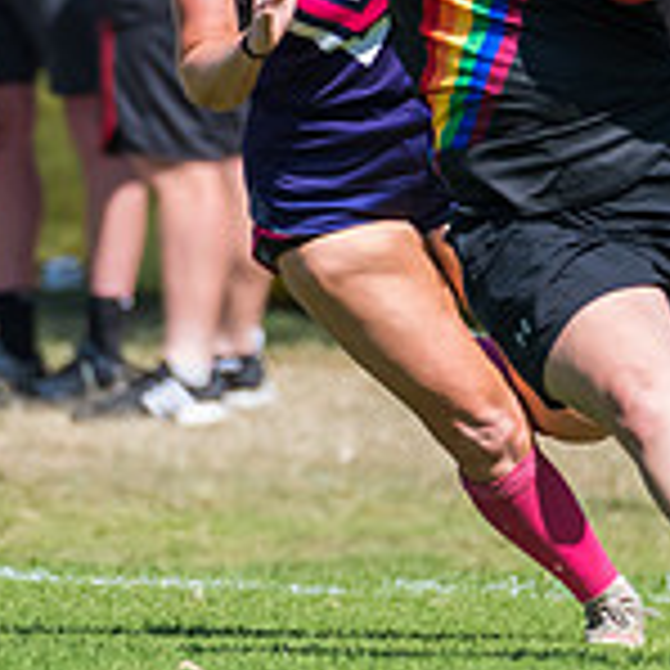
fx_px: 54592
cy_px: 412
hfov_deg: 0.7
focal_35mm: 2493
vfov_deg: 0.7
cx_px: 370
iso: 800
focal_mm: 500
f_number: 6.3
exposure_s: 1/2000
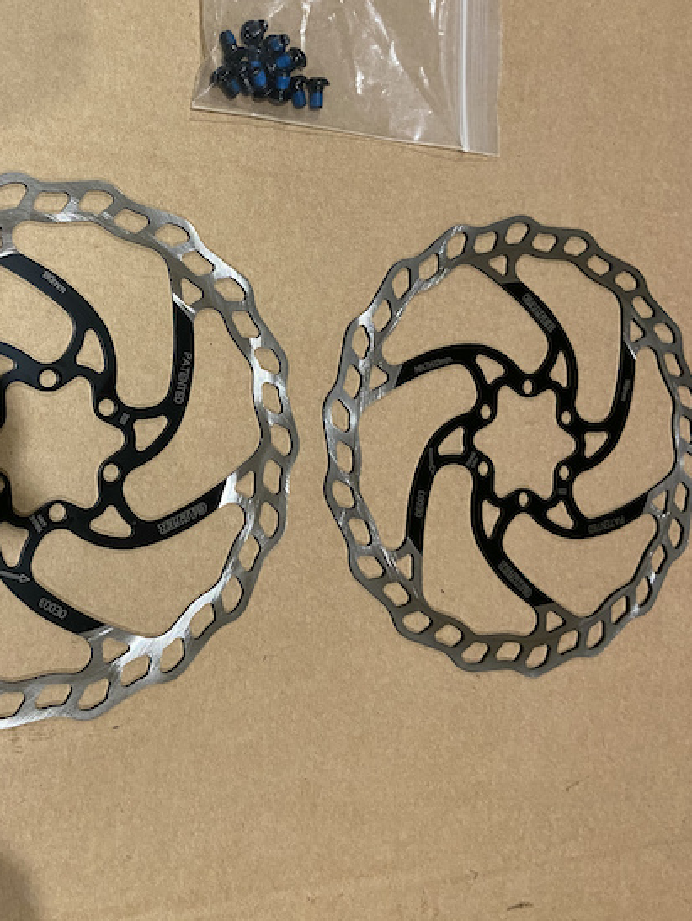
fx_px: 1012
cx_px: 207
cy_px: 349
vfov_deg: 48.5
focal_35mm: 38
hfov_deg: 37.2
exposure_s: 1/33
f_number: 1.8
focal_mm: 4.25
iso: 320
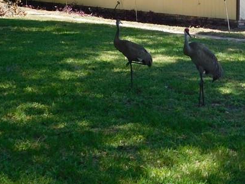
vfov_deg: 14.3
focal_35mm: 102
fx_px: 721
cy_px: 15
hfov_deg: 19.0
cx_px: 211
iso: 125
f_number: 3.6
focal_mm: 7.1
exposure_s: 1/320
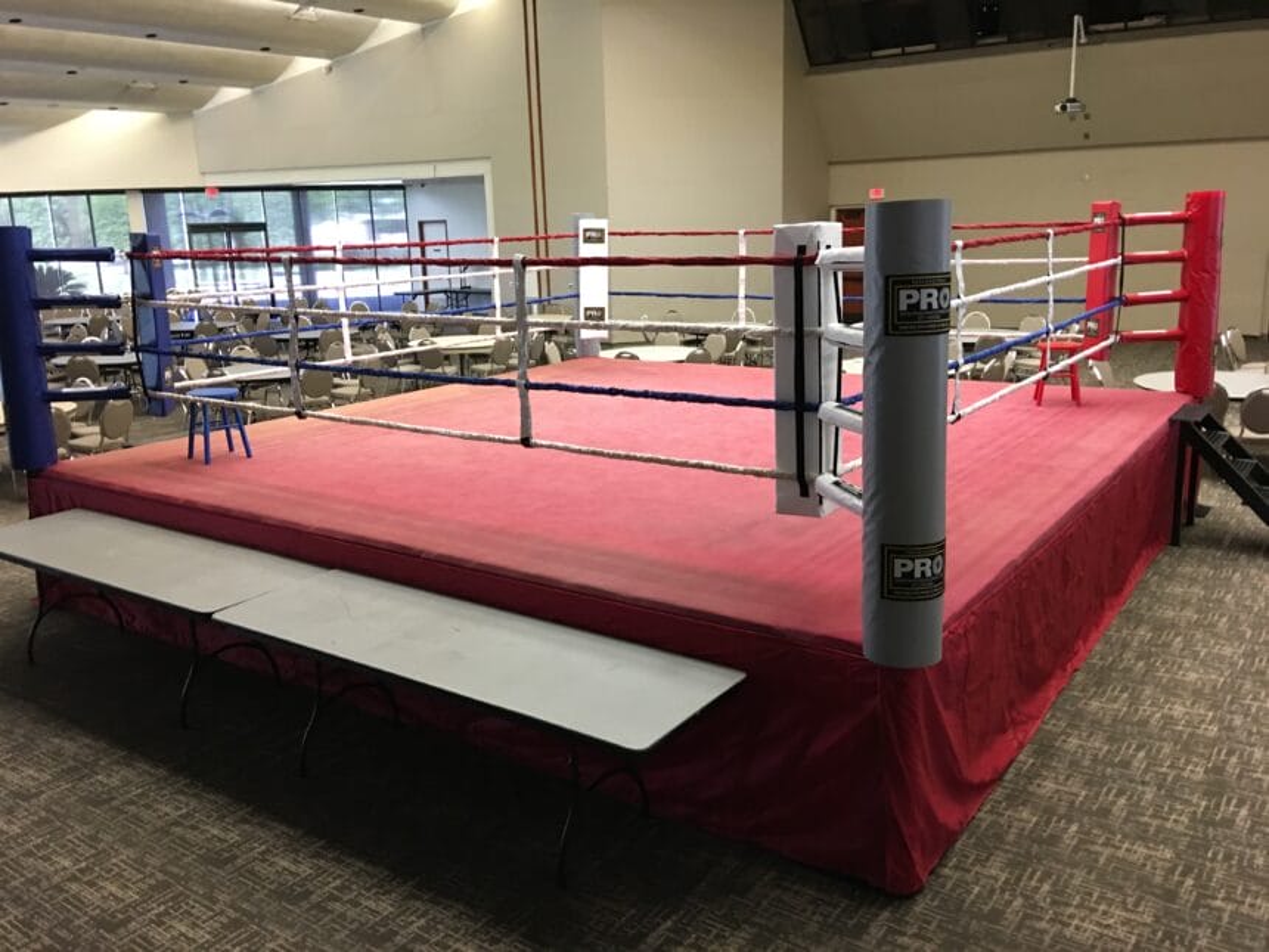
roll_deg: +1.1
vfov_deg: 48.2
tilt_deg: -13.7
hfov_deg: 61.7
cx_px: 634
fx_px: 1063
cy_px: 476
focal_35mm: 29
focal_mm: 4.15
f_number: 2.2
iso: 80
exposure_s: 1/8
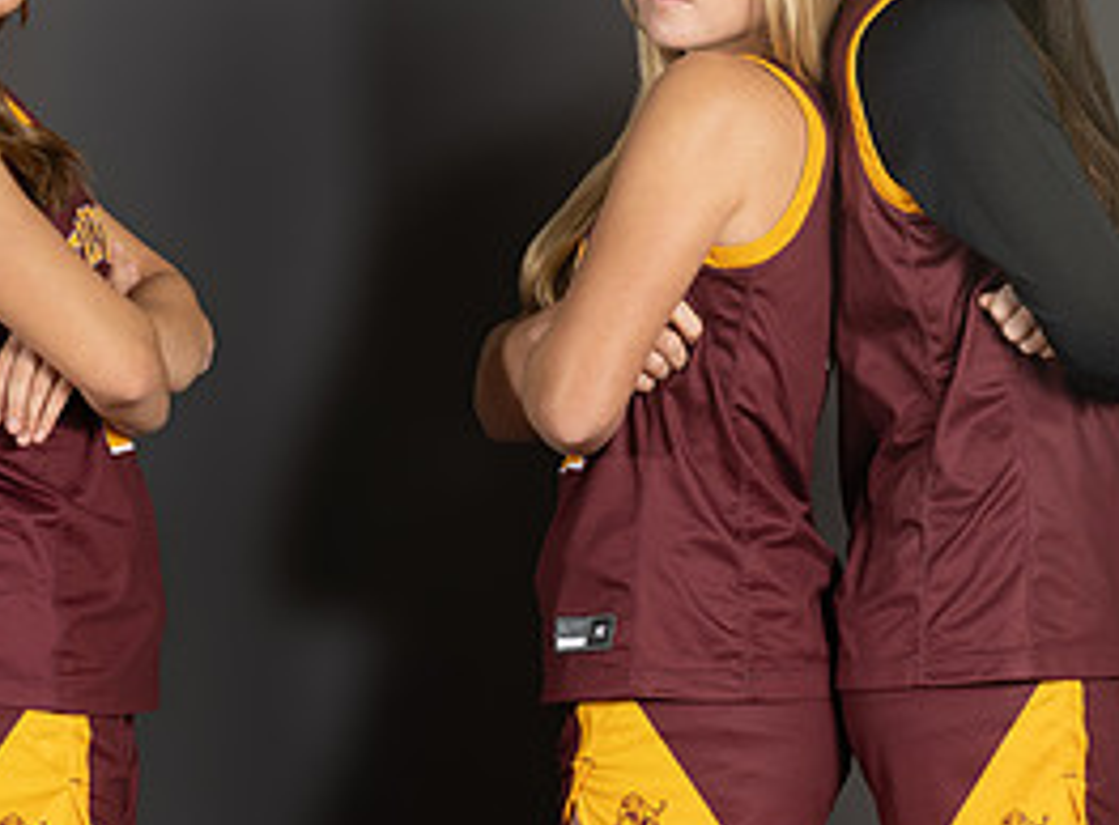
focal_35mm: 215
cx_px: 782
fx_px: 6909
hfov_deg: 9.2
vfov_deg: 6.8
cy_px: 322
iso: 200
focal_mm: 70
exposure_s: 1/200
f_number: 8
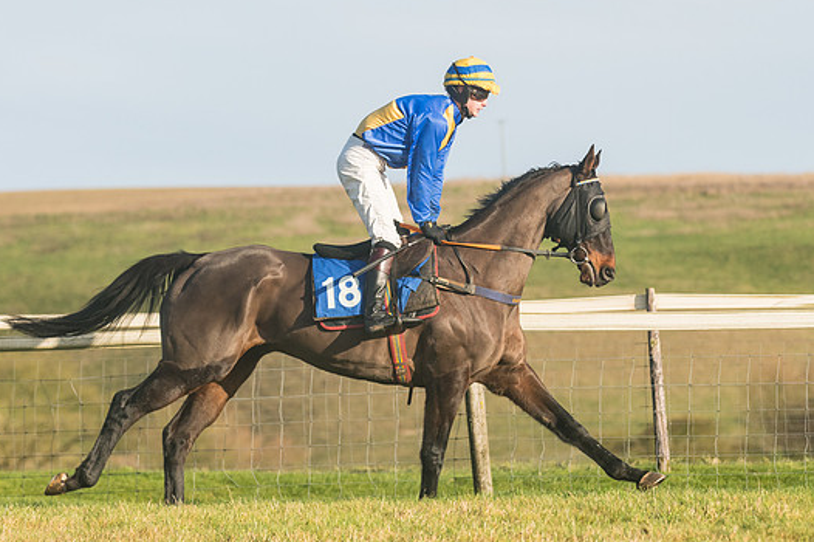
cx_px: 390
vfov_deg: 4.9
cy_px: 288
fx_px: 6350
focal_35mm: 281
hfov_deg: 7.3
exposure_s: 1/4000
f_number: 5
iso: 400
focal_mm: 170
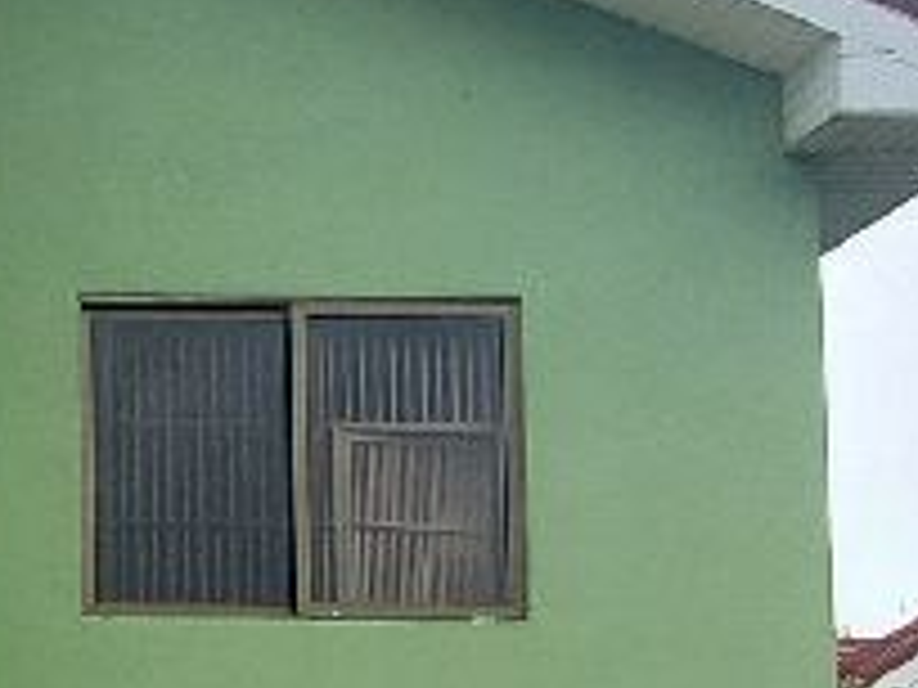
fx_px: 2360
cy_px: 1043
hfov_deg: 17.7
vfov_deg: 15.3
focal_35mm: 89
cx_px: -729
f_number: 2.2
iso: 50
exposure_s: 1/1480
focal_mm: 1.74
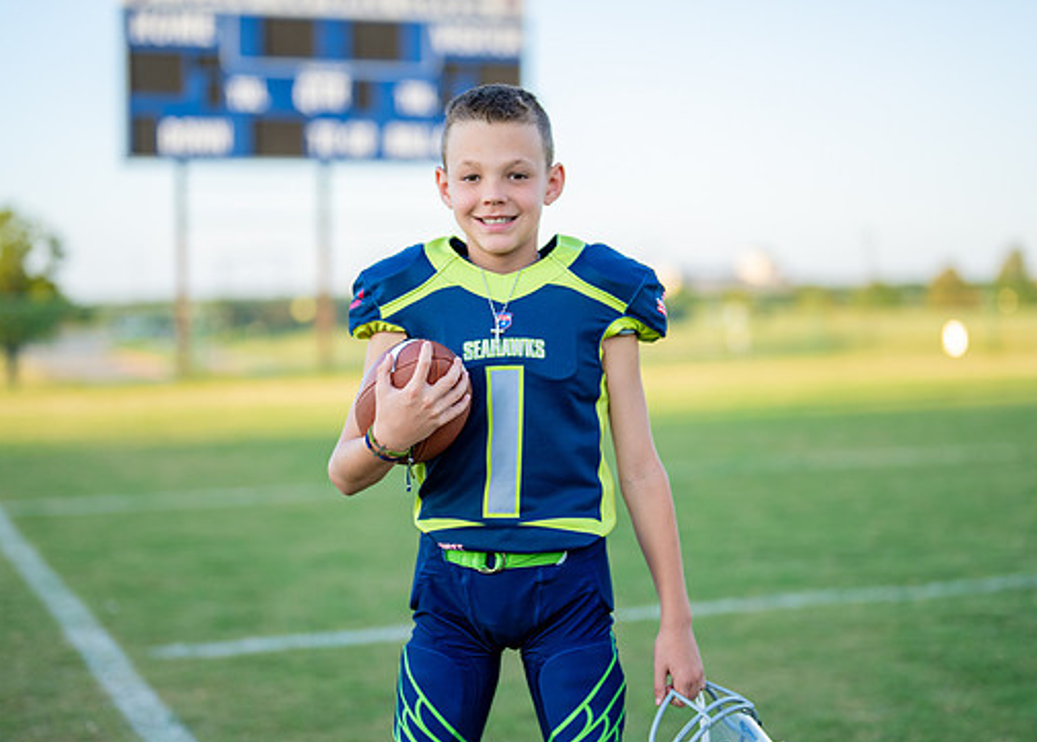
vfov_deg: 21.6
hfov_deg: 29.9
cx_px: 530
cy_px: 346
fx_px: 1944
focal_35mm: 66
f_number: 1.2
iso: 160
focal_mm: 50
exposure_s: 1/2000
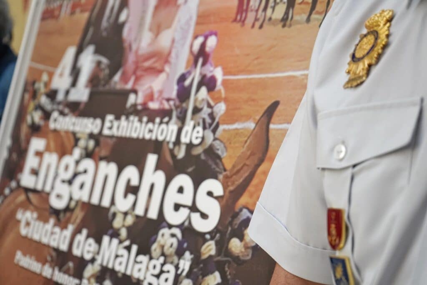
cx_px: 214
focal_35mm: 70
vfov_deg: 19.5
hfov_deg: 28.8
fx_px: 830
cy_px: 142
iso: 2000
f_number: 5.6
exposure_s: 1/800
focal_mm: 70
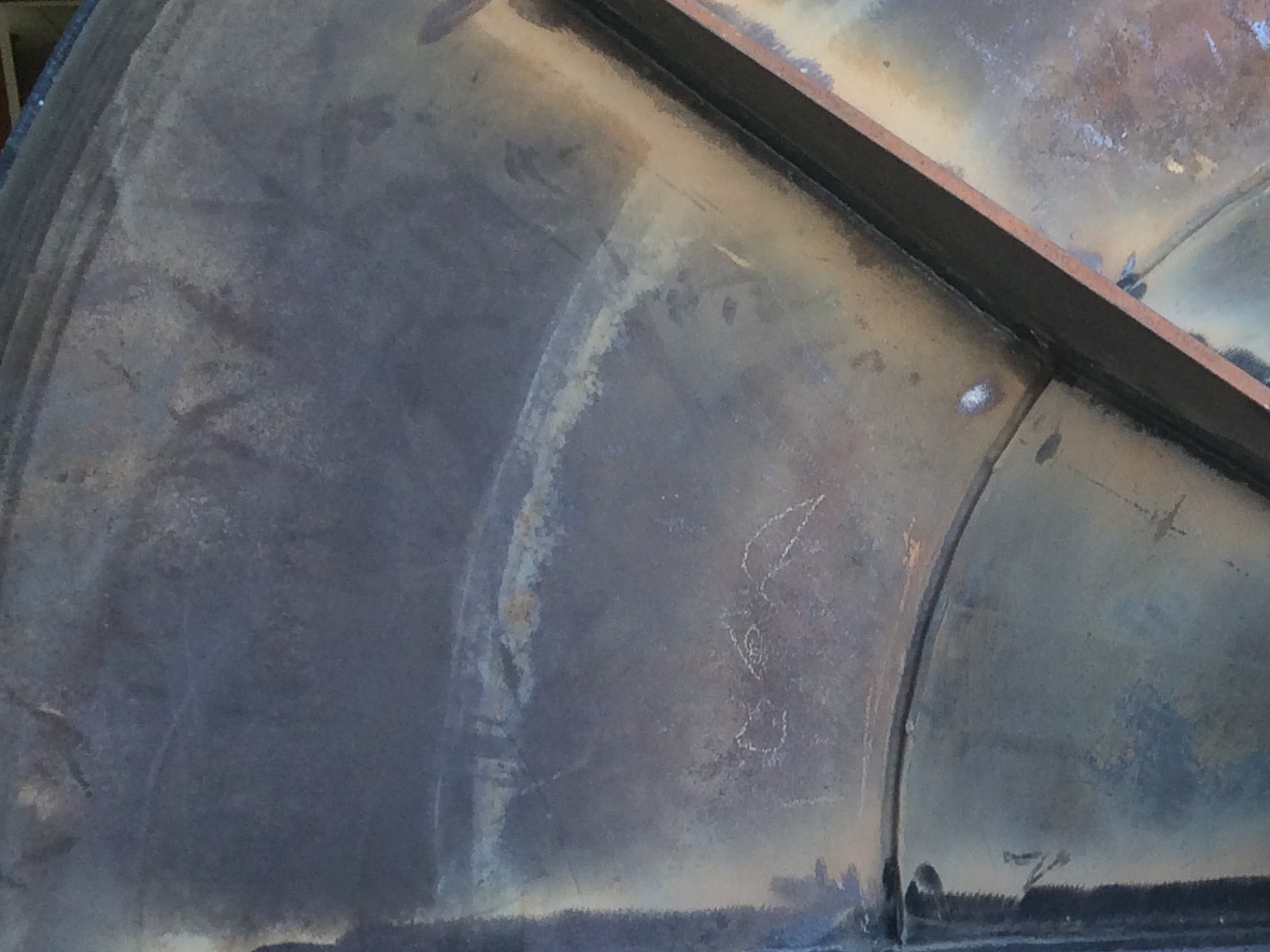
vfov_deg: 17.6
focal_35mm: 83
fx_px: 3045
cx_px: 1645
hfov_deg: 21.4
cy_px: 813
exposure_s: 1/60
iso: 40
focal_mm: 4.12
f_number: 2.2
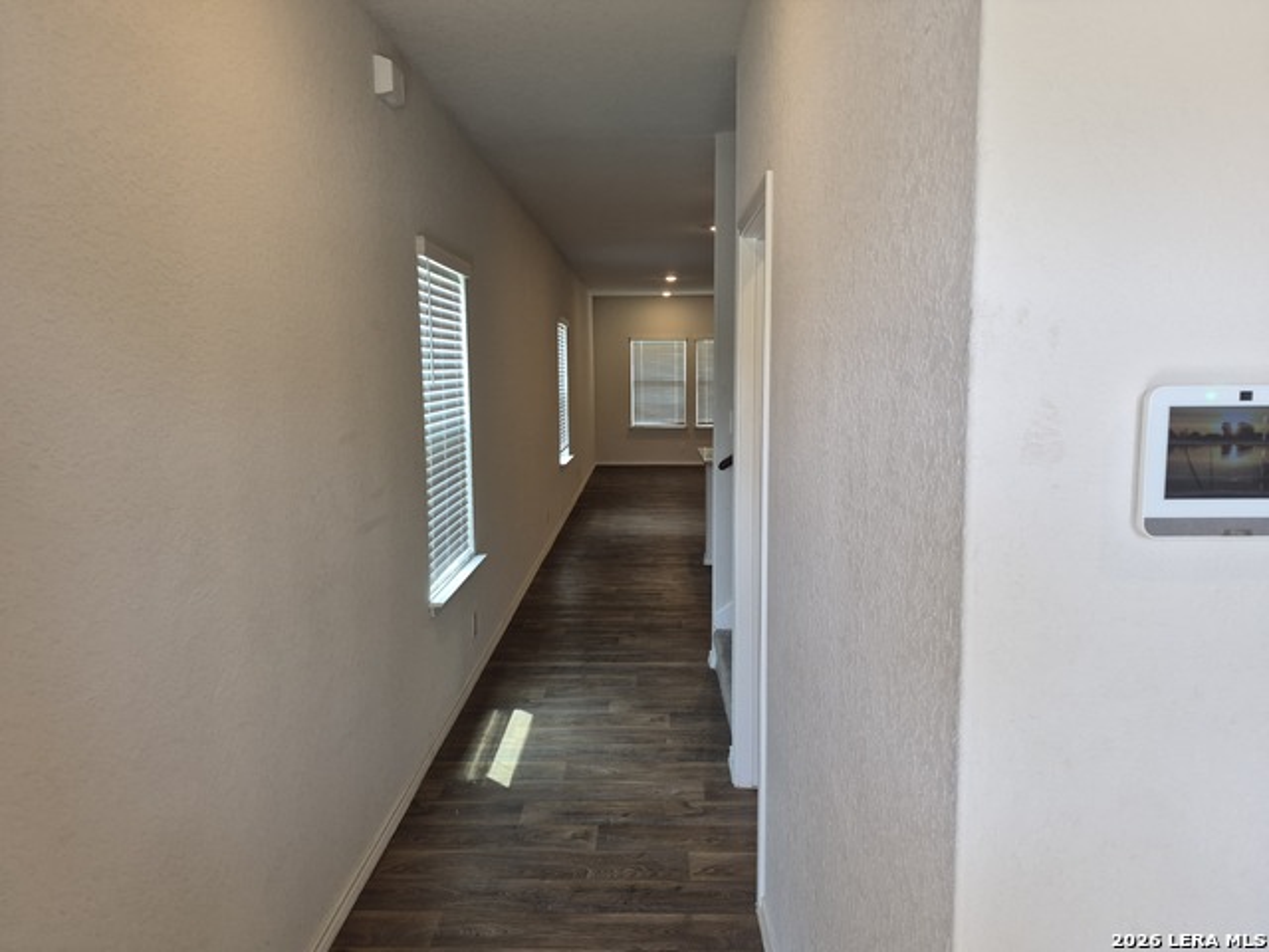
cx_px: 634
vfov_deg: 58.9
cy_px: 476
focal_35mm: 23
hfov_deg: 73.9
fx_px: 843
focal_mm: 5.4
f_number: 1.8
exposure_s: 1/120
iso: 64
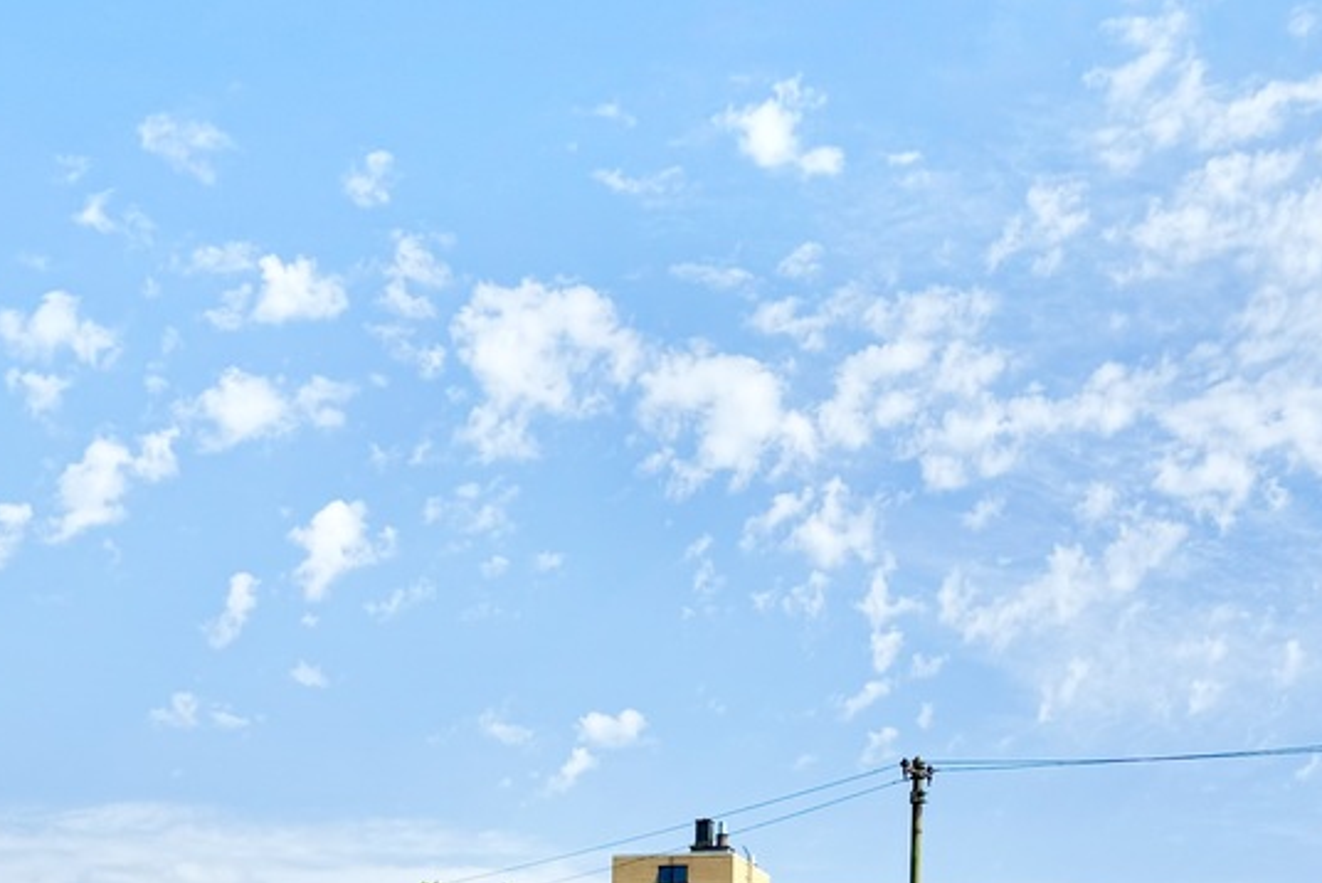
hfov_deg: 29.2
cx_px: 1110
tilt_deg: +6.4
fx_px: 2462
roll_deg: +0.4
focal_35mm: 67
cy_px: 1014
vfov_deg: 19.3
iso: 80
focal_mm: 6.76
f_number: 1.78
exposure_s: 1/6410
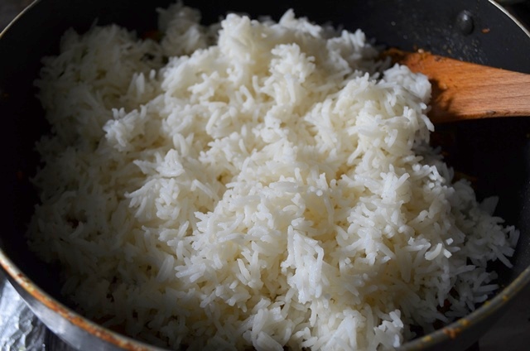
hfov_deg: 43.7
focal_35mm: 45
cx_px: 265
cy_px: 176
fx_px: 661
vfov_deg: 29.7
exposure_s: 1/100
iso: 400
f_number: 4.5
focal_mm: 30
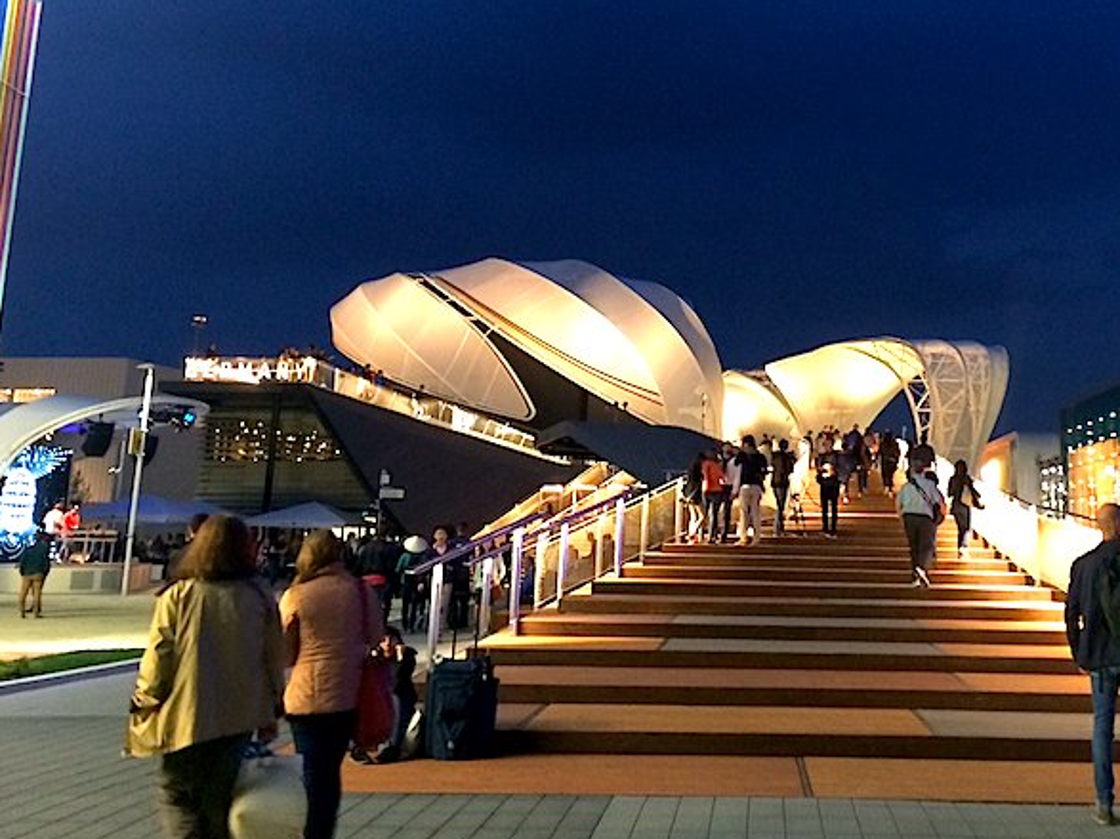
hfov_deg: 40.5
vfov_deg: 31.0
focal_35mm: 46
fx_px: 1488
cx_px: 778
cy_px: 213
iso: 320
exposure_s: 1/17
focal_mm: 4.12
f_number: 2.2
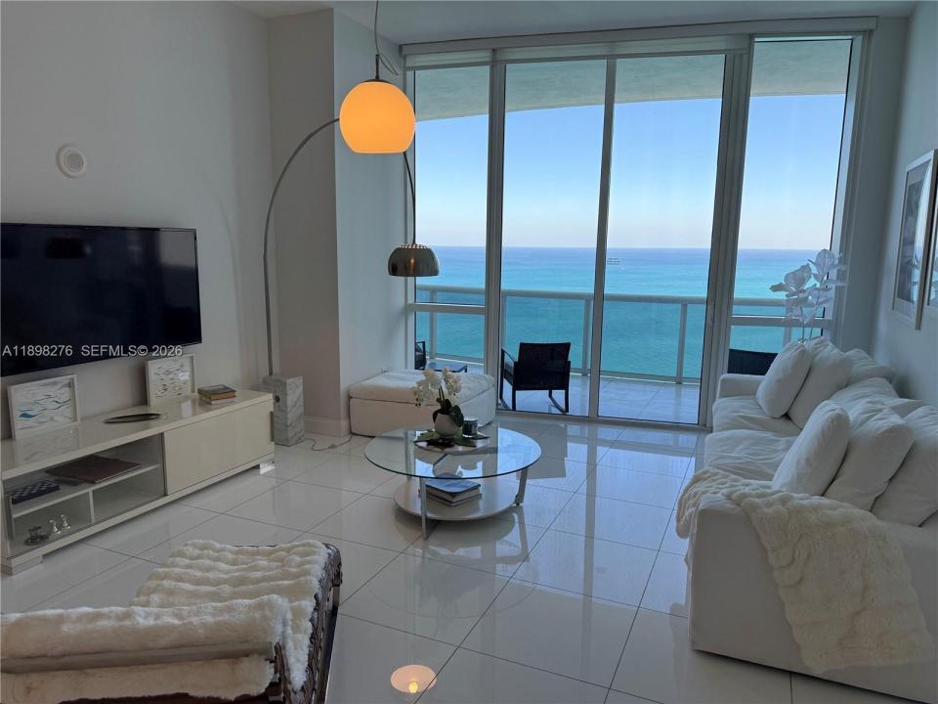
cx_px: 469
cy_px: 352
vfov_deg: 56.8
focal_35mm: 24
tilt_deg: -9.3
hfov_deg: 71.6
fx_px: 650
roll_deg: -1.3
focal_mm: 6.76
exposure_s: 1/598
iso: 100
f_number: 1.78
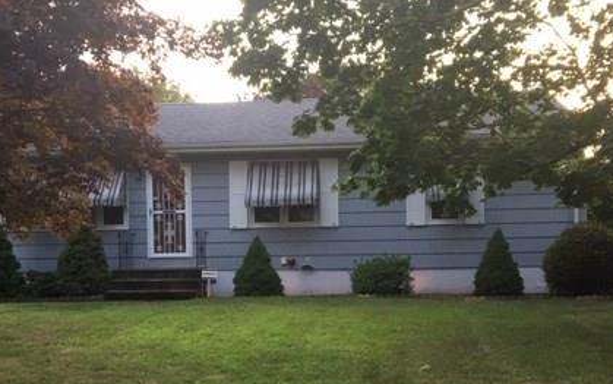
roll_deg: -0.5
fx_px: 785
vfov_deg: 27.3
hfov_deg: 42.6
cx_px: 279
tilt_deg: +0.8
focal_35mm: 47
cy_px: 255
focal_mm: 4.15
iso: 25
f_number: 2.2
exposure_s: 1/30
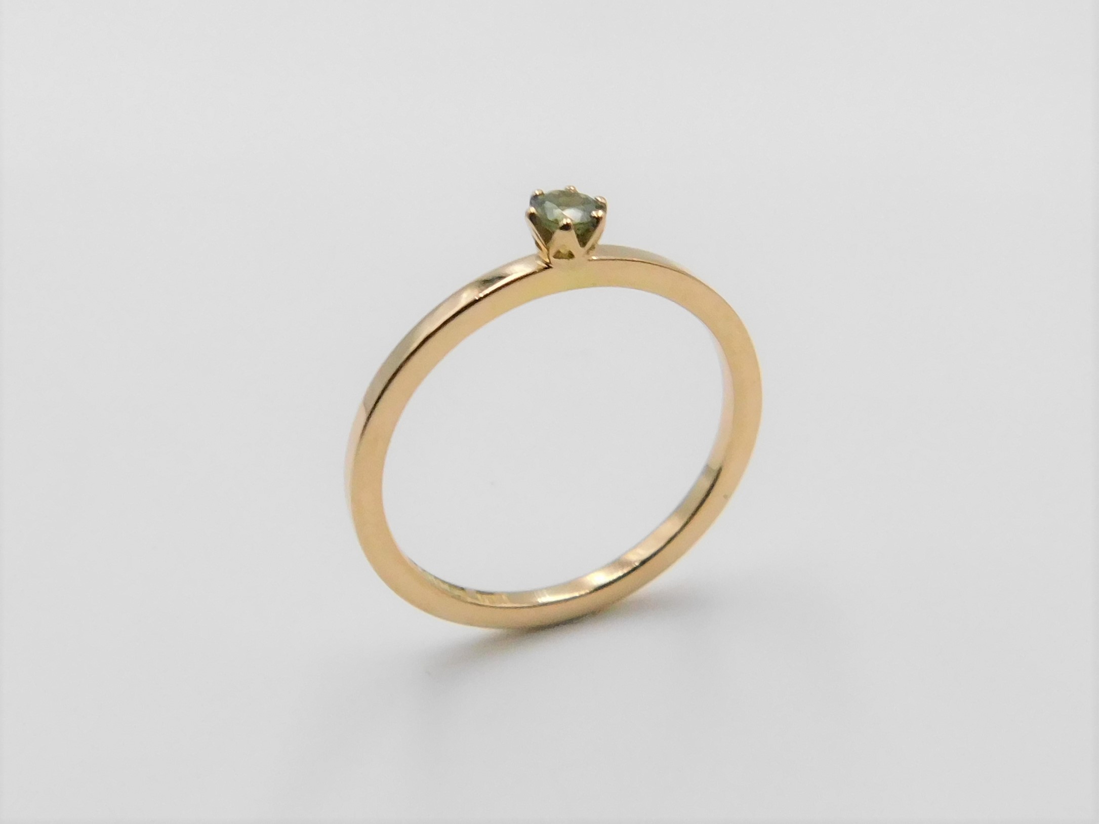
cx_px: 550
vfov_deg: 58.9
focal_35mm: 23
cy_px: 412
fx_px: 730
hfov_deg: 73.9
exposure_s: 1/400
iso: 400
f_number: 6
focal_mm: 4
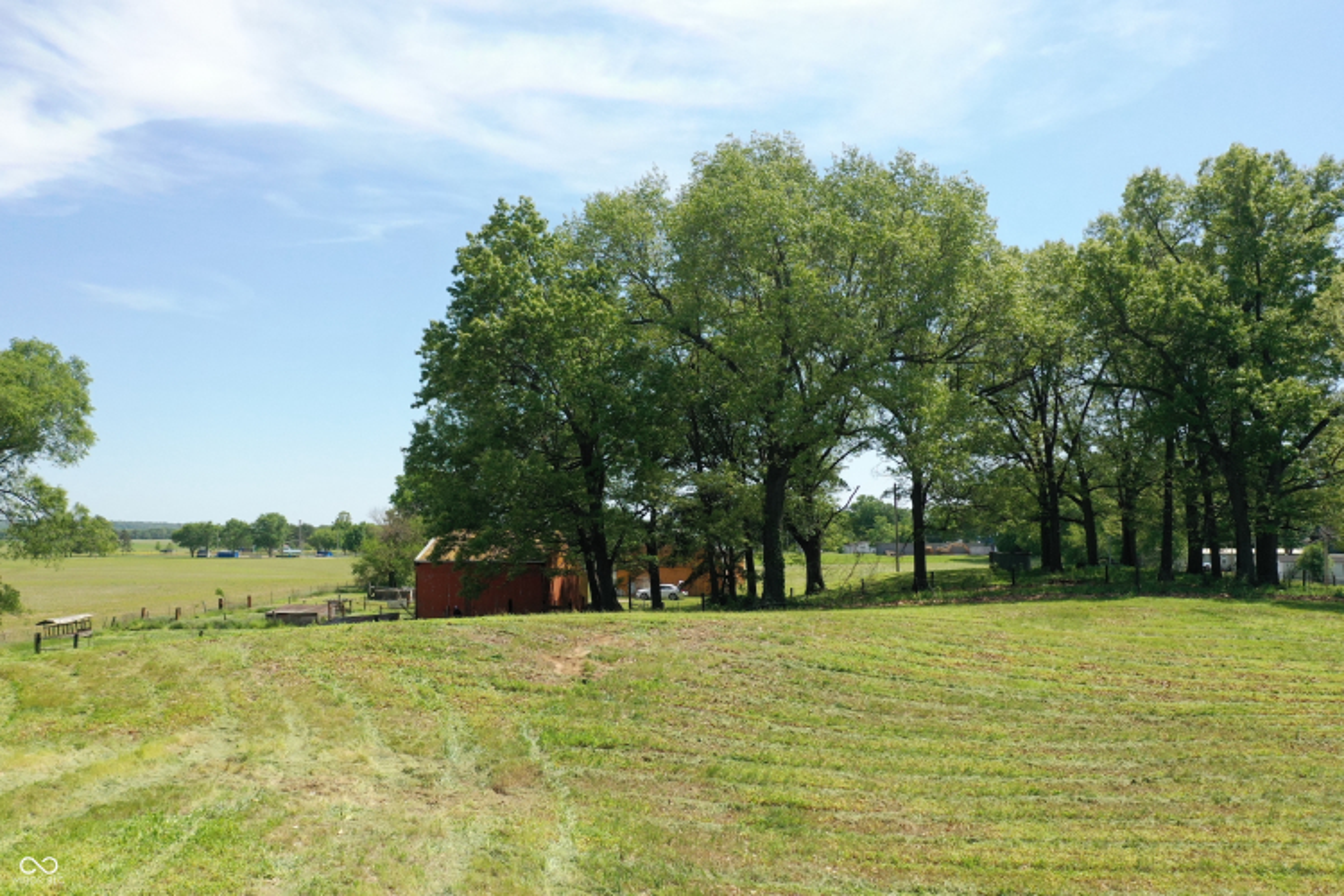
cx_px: 672
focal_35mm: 28
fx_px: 1045
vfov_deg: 46.4
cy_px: 448
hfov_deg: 65.5
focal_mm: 10.26
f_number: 3.5
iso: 400
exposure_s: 1/3200
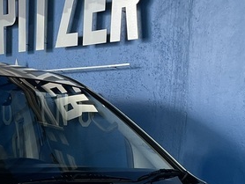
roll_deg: -0.9
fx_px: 652
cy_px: 295
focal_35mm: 92
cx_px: 32
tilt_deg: -14.2
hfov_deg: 20.9
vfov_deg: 14.7
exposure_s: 1/100
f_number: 1.6
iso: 100
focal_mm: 5.1
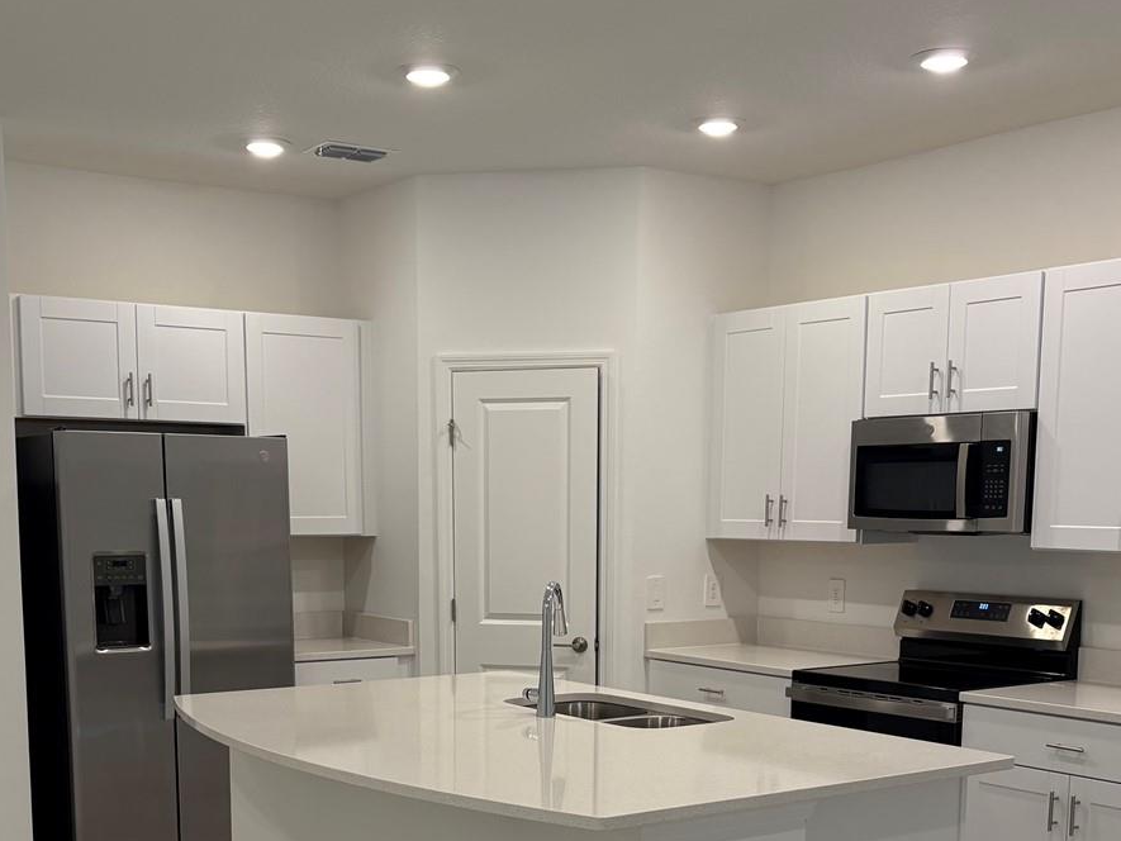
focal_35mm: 47
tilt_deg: -7.6
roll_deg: +0.9
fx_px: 1522
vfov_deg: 29.9
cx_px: 503
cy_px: 712
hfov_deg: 40.4
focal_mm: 5.96
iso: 100
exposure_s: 1/132
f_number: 1.6
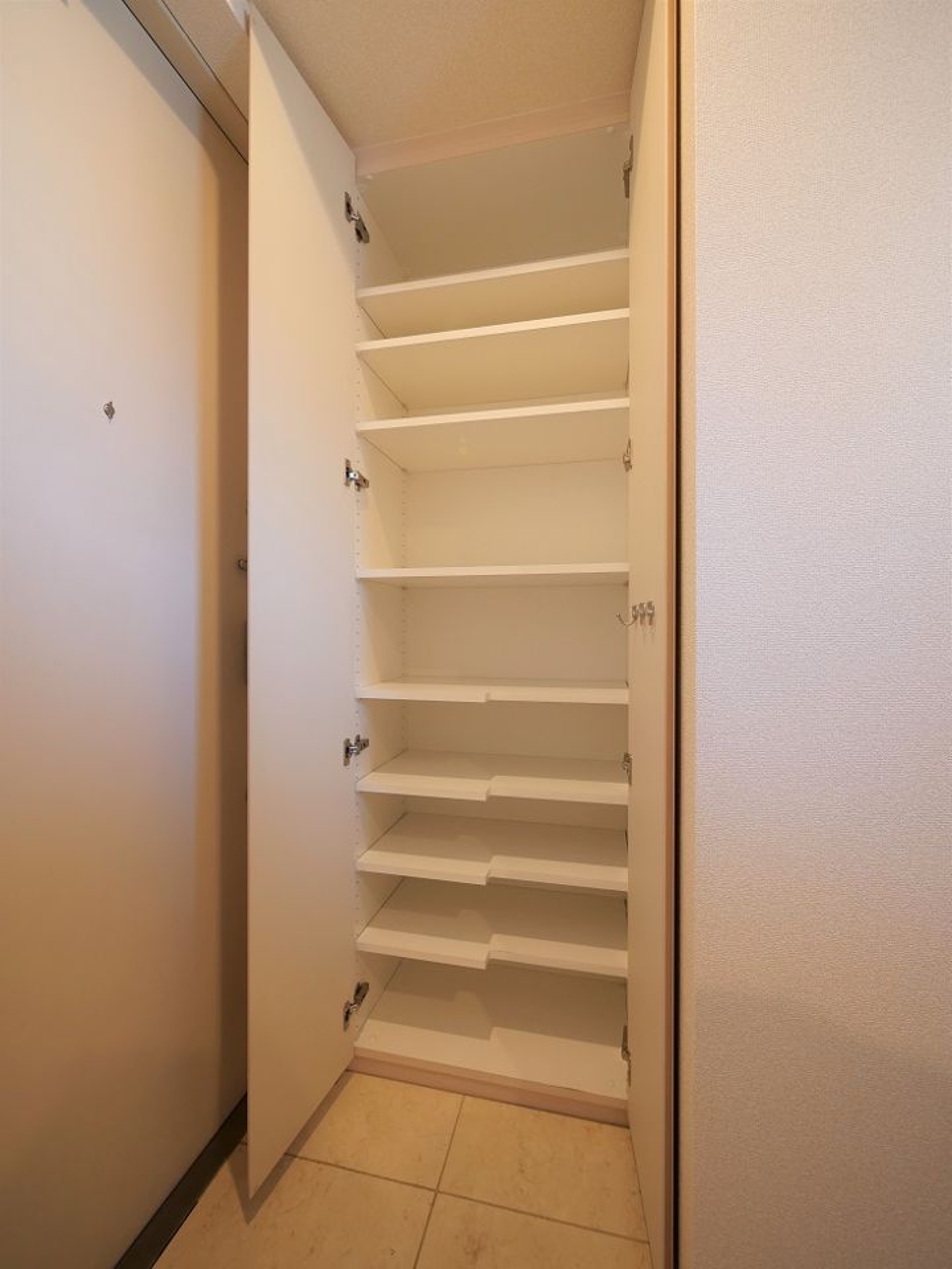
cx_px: 476
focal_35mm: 14
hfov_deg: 85.7
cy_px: 634
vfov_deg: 102.1
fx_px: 513
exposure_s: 1/40
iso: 640
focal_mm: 7
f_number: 4
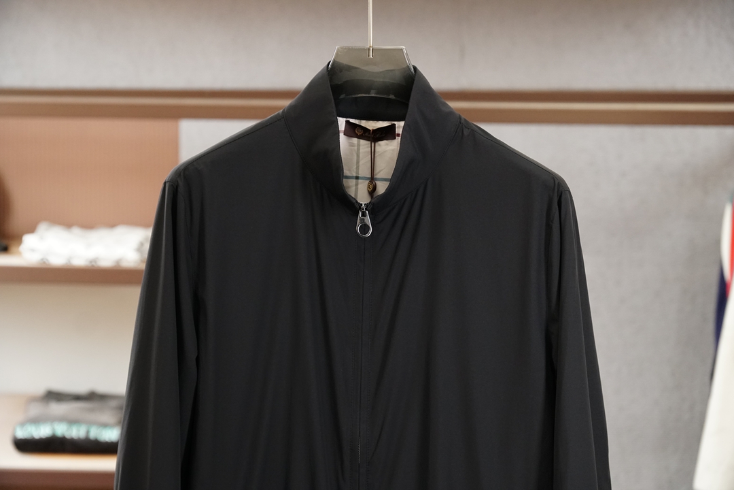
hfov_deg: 23.4
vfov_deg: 15.7
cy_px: 245
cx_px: 367
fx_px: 1774
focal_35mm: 87
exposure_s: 1/80
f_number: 4
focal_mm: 58
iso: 1600
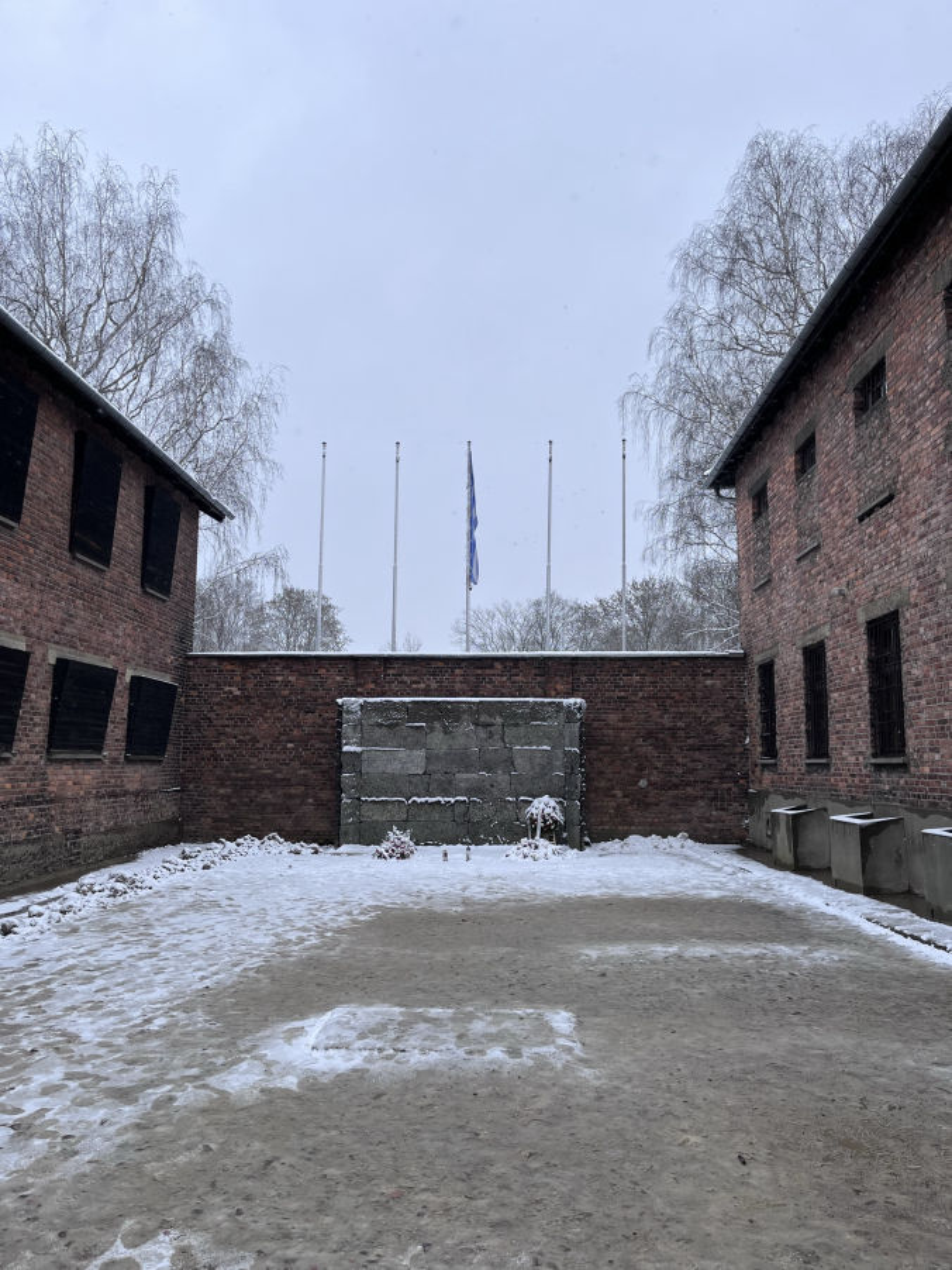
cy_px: 635
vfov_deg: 67.3
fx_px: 953
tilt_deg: +7.2
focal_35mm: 26
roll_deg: +0.2
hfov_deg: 53.1
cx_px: 476
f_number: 1.6
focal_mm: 5.1
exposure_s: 1/1536
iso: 50
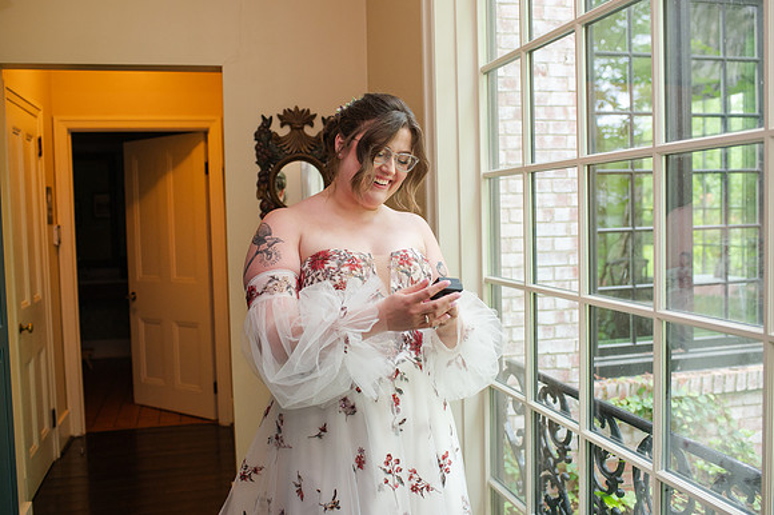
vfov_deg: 37.8
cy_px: 258
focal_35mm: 35
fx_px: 752
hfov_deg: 54.5
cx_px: 387
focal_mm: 35
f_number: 3.5
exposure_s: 1/200
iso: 1000
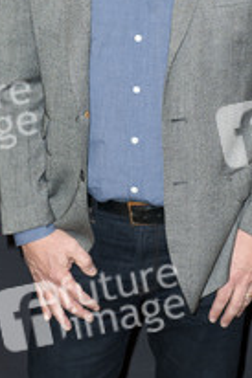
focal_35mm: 136
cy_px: 33
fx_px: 1430
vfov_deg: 14.9
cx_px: 144
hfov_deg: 10.1
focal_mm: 70
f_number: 5.6
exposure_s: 1/320
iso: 640
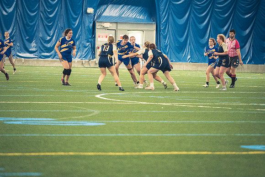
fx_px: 2207
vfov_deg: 4.6
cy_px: 88
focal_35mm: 300
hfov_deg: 6.9
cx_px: 132
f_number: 2.8
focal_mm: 200
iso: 12800
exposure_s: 1/500
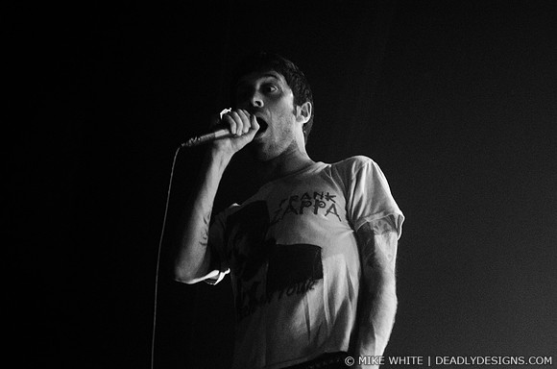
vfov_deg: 13.0
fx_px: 1621
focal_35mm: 105
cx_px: 278
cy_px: 184
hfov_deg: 19.5
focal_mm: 70
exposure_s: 1/250
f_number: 2.8
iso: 3200
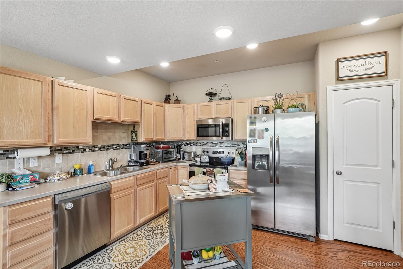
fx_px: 185
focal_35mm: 16
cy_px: 134
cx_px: 202
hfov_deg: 95.0
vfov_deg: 72.0
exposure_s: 1/20
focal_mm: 11
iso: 500
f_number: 8
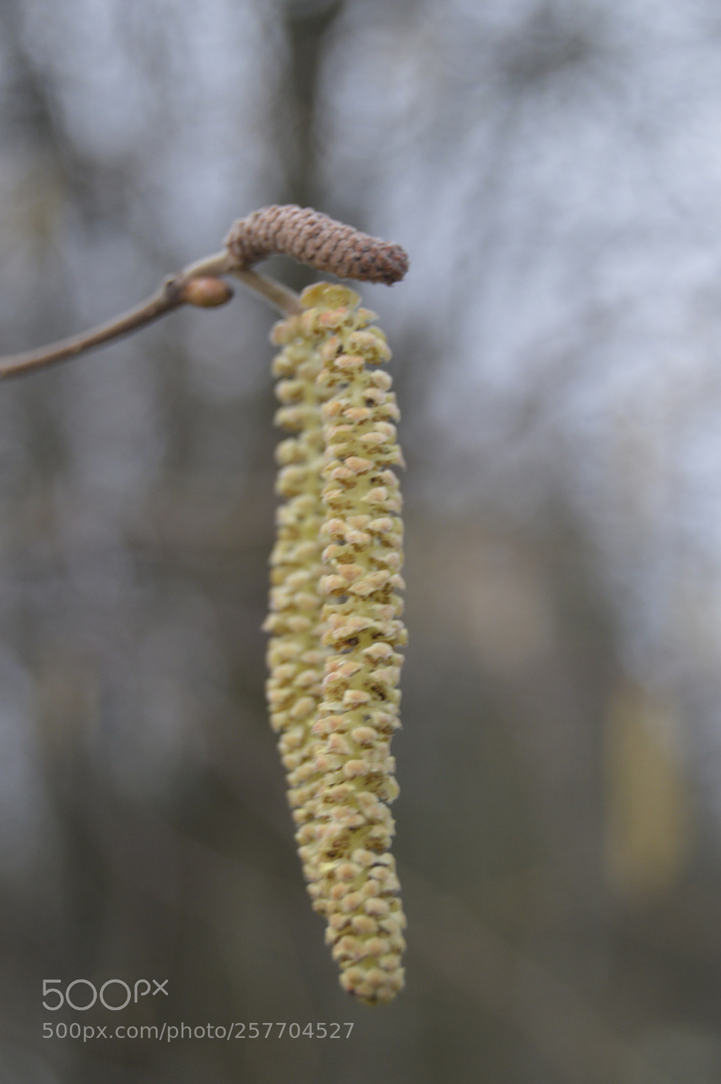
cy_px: 542
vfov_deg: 24.6
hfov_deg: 16.5
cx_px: 360
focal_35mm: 82
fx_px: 2483
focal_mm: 55
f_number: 5.6
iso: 400
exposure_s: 1/100
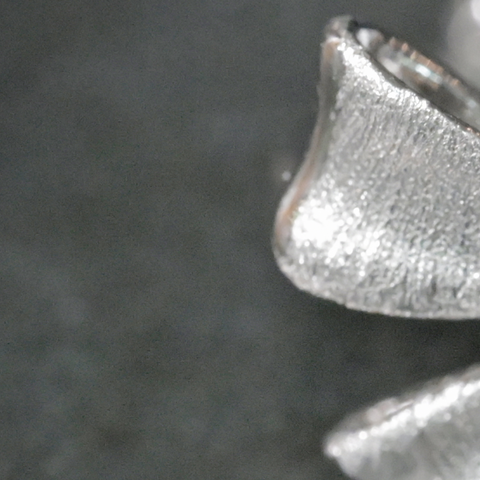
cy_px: 341
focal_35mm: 372
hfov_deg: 4.7
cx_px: 721
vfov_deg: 4.7
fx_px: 5836
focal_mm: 105
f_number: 16
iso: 11400
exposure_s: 1/125
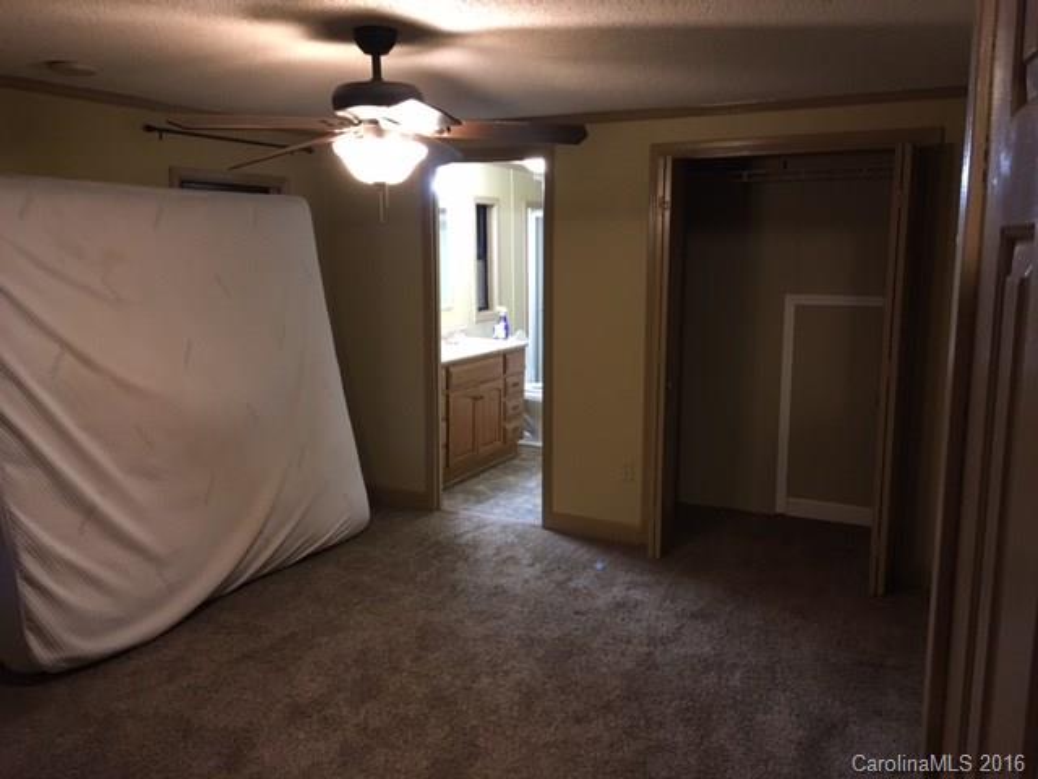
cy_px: 390
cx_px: 519
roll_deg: +1.0
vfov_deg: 48.2
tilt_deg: -10.0
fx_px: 870
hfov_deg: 61.7
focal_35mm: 29
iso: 200
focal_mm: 4.15
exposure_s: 1/15
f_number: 2.2
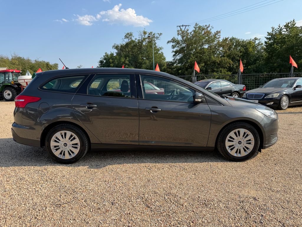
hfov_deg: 71.6
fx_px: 209
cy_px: 114
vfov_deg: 56.8
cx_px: 151
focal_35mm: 24
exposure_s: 1/3425
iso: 80
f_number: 1.78
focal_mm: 6.76
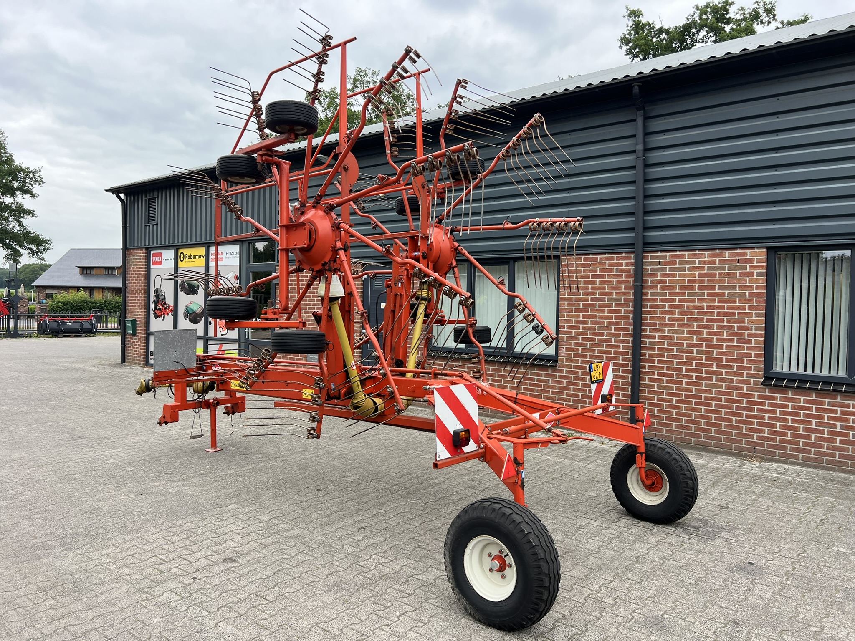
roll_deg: -1.6
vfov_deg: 53.1
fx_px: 642
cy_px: 320
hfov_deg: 67.3
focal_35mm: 26
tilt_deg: -1.0
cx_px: 428
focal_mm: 5.7
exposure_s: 1/718
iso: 50
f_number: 1.5
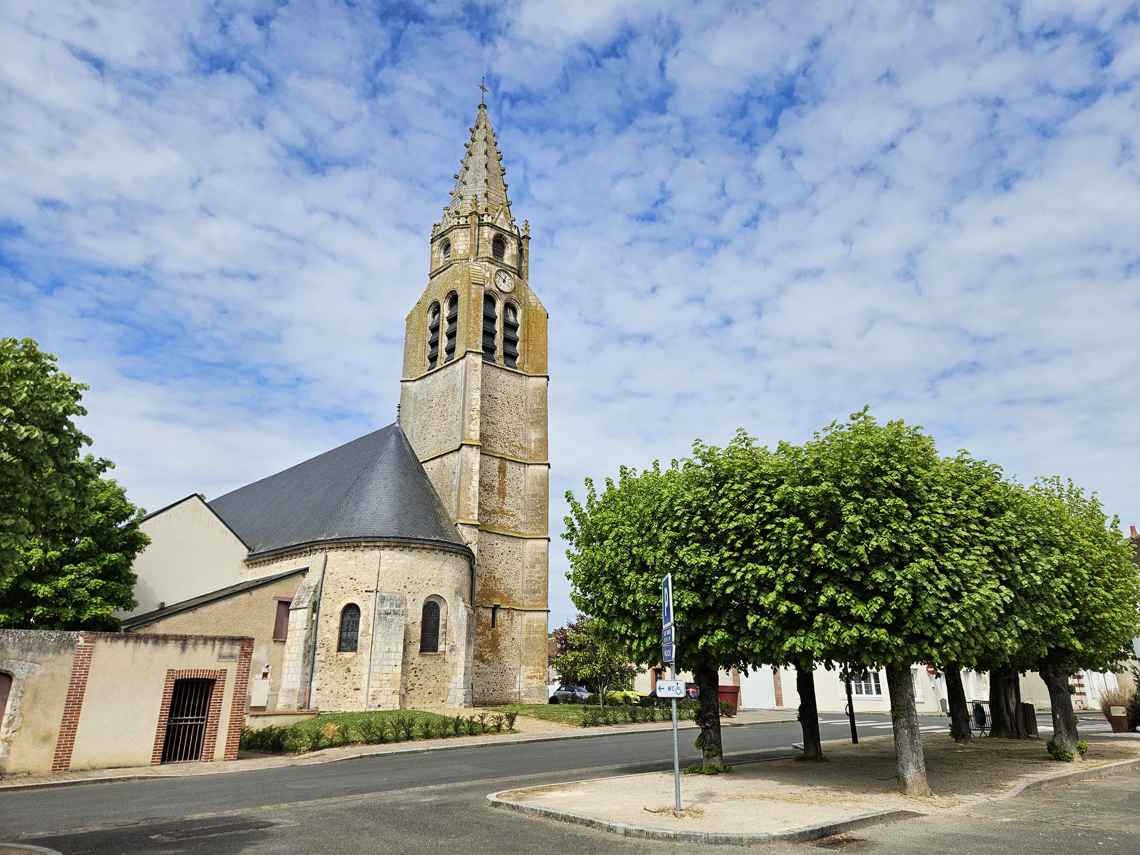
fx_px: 757
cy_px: 428
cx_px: 570
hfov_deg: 73.9
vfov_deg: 58.9
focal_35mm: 23
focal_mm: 5.4
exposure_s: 1/3075
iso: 25
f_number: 1.8
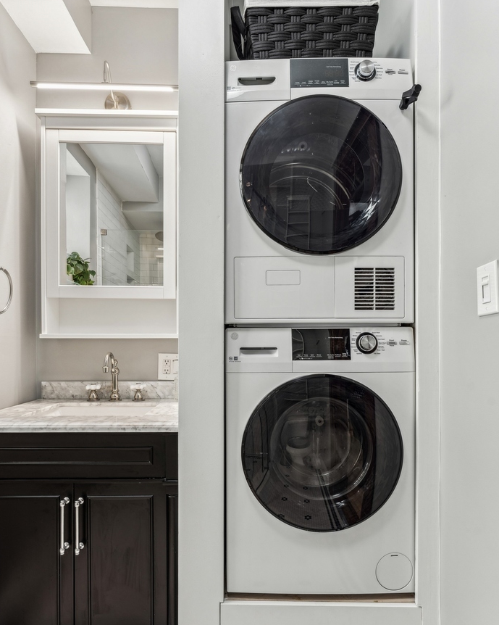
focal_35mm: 20
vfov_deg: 80.1
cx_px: 252
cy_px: 346
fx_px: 369
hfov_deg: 68.1
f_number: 8
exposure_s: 1/8
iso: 320
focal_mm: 17
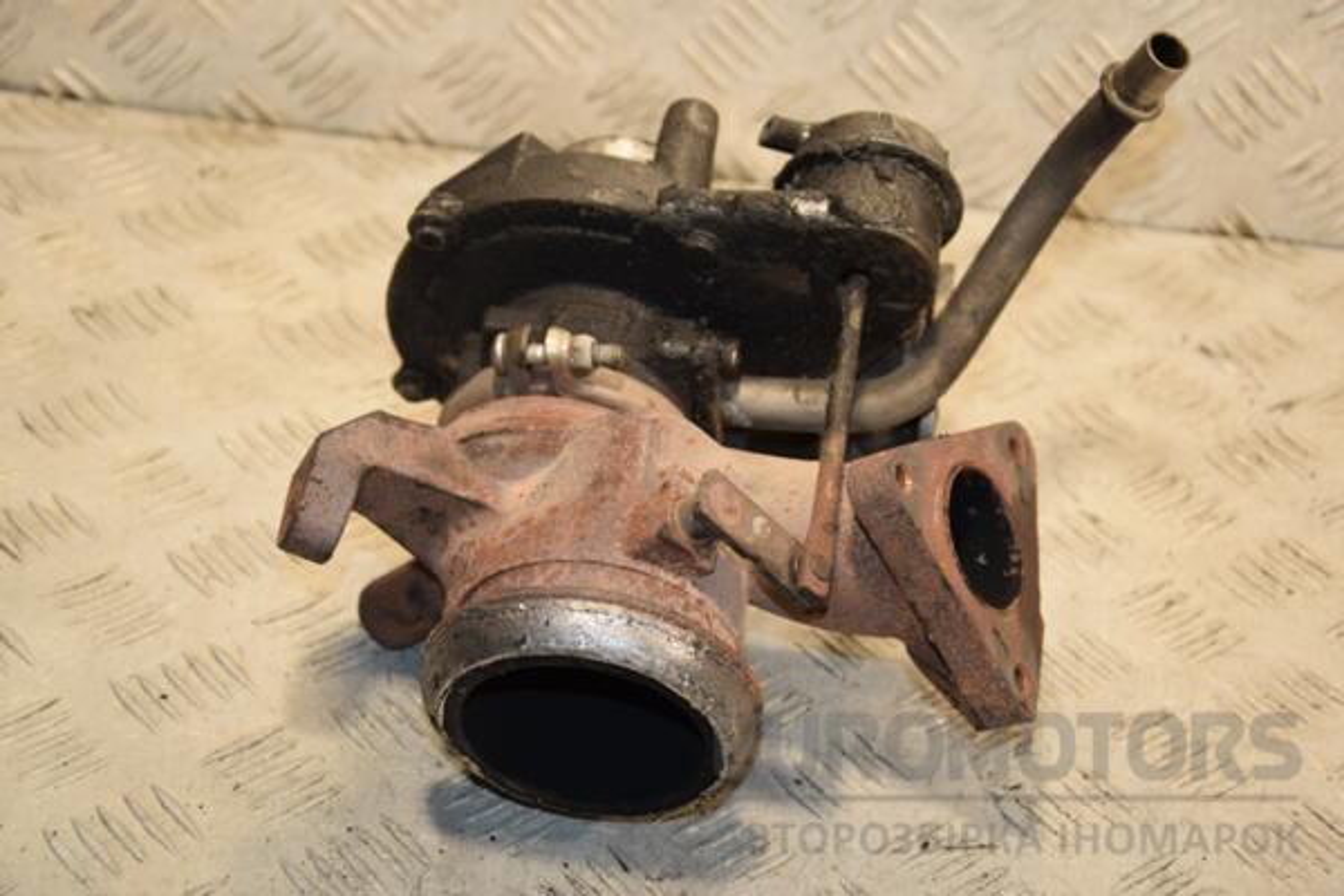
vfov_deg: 17.5
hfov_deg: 26.0
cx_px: 672
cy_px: 448
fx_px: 2912
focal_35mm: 78
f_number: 5
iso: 800
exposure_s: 1/200
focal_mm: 52
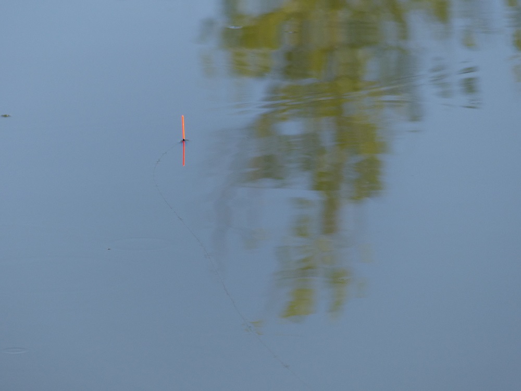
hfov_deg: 3.3
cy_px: 196
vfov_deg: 2.5
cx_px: 260
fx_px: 9031
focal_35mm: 600
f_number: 4
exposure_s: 1/500
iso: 125
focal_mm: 108
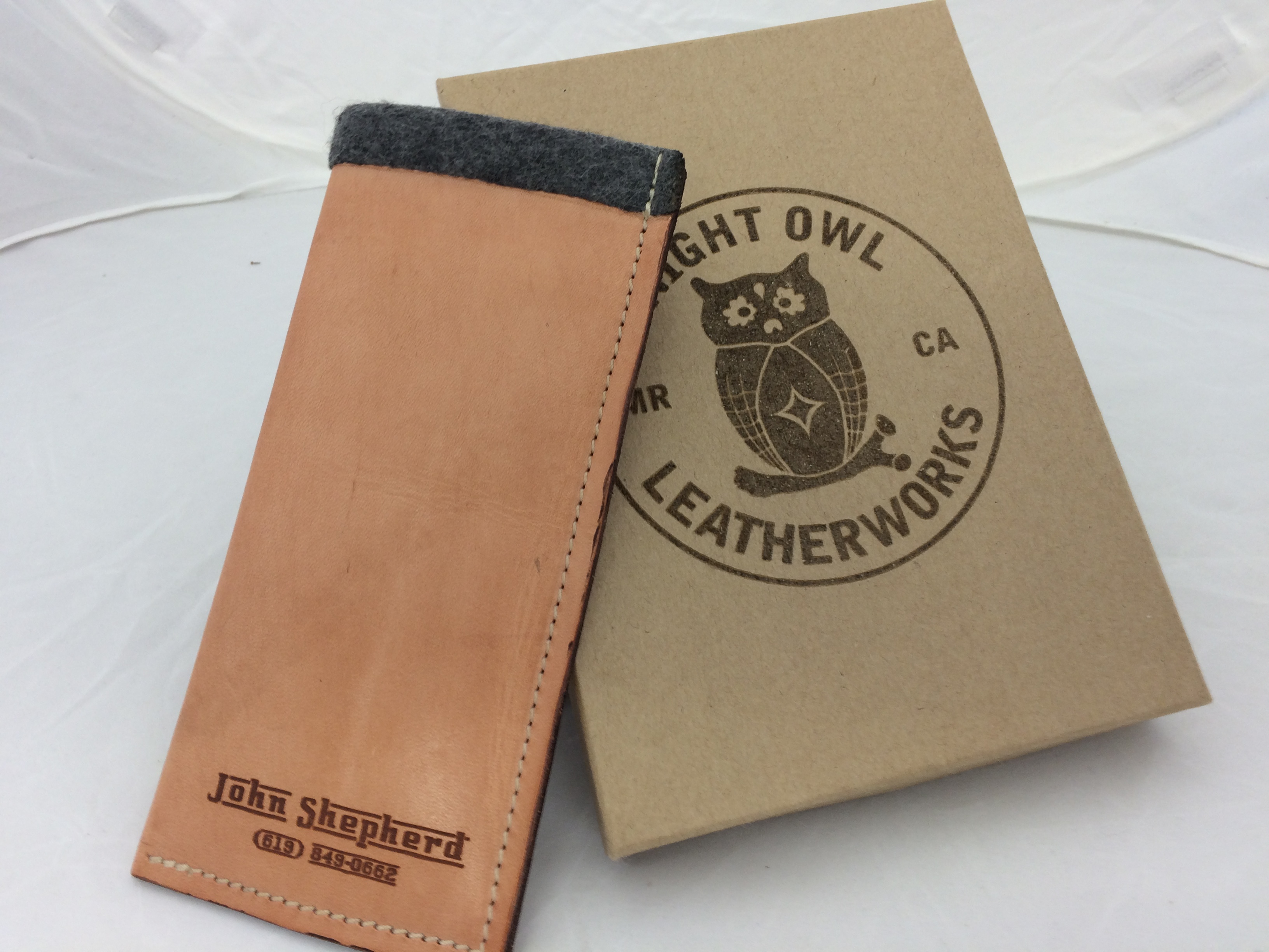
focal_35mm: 29
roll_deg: -1.8
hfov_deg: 61.7
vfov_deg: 48.2
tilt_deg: -33.7
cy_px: 476
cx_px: 634
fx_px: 1063
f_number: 2.2
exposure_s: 1/30
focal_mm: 4.15
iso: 40
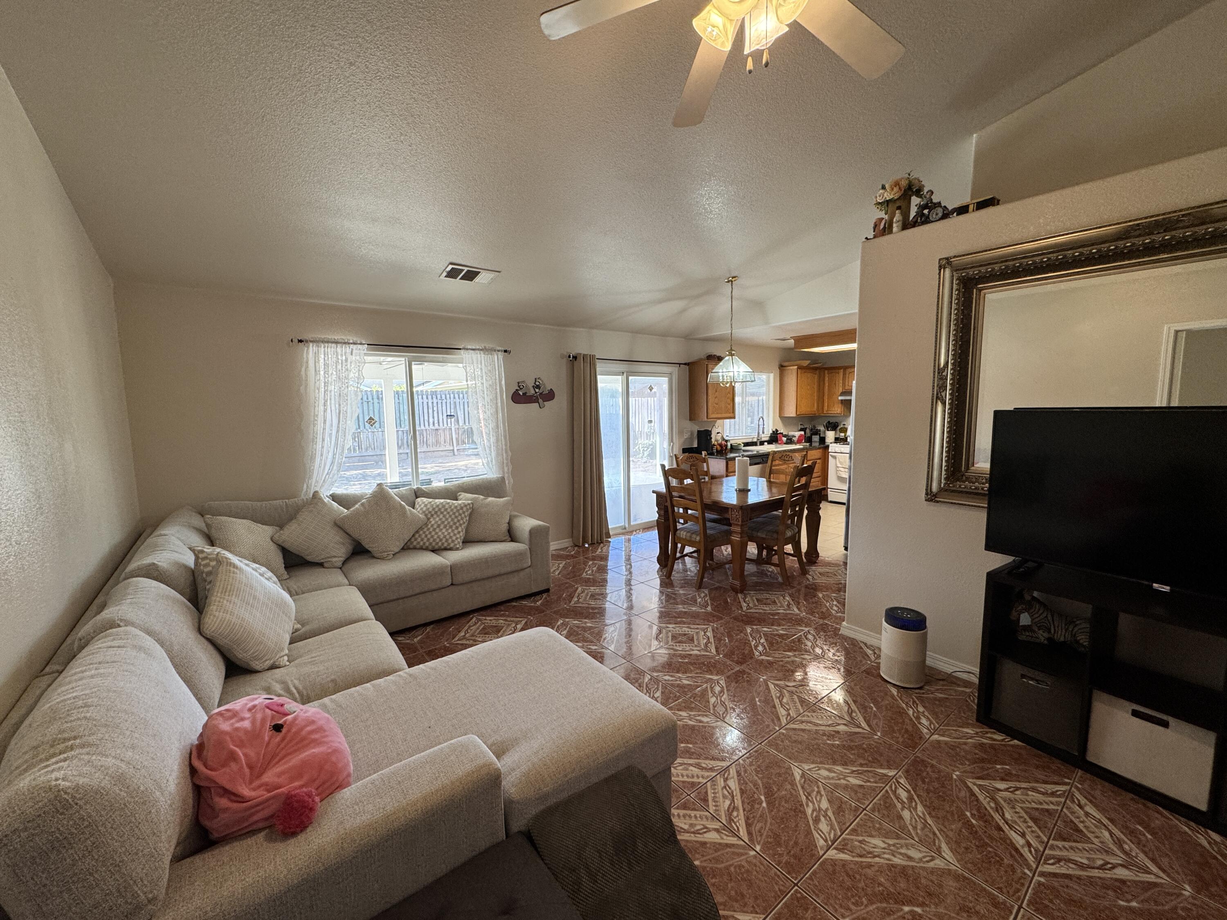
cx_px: 614
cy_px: 460
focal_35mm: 14
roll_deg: +0.9
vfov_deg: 85.7
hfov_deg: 102.1
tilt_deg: -7.0
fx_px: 496
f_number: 2.2
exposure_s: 1/120
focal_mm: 2.22
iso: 160
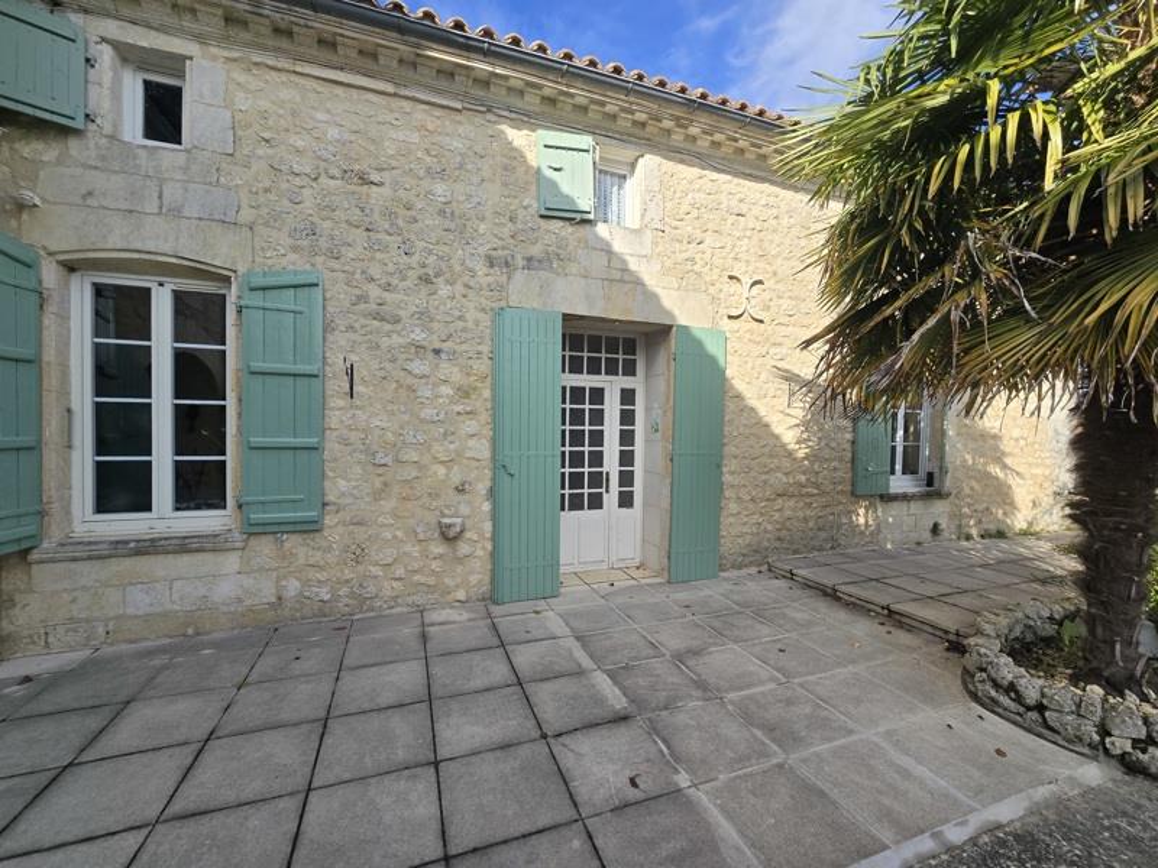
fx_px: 435
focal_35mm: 13
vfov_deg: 89.9
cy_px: 434
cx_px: 579
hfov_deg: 106.2
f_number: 2.2
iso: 50
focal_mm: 2.2
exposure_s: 1/1300
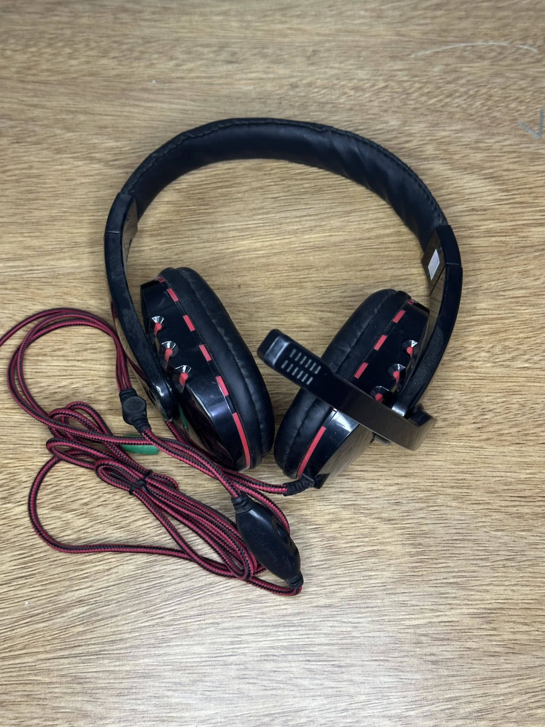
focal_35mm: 48
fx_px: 1008
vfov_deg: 39.7
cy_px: 364
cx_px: 272
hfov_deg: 30.3
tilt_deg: -70.9
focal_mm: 6.86
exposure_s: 1/33
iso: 200
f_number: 1.78
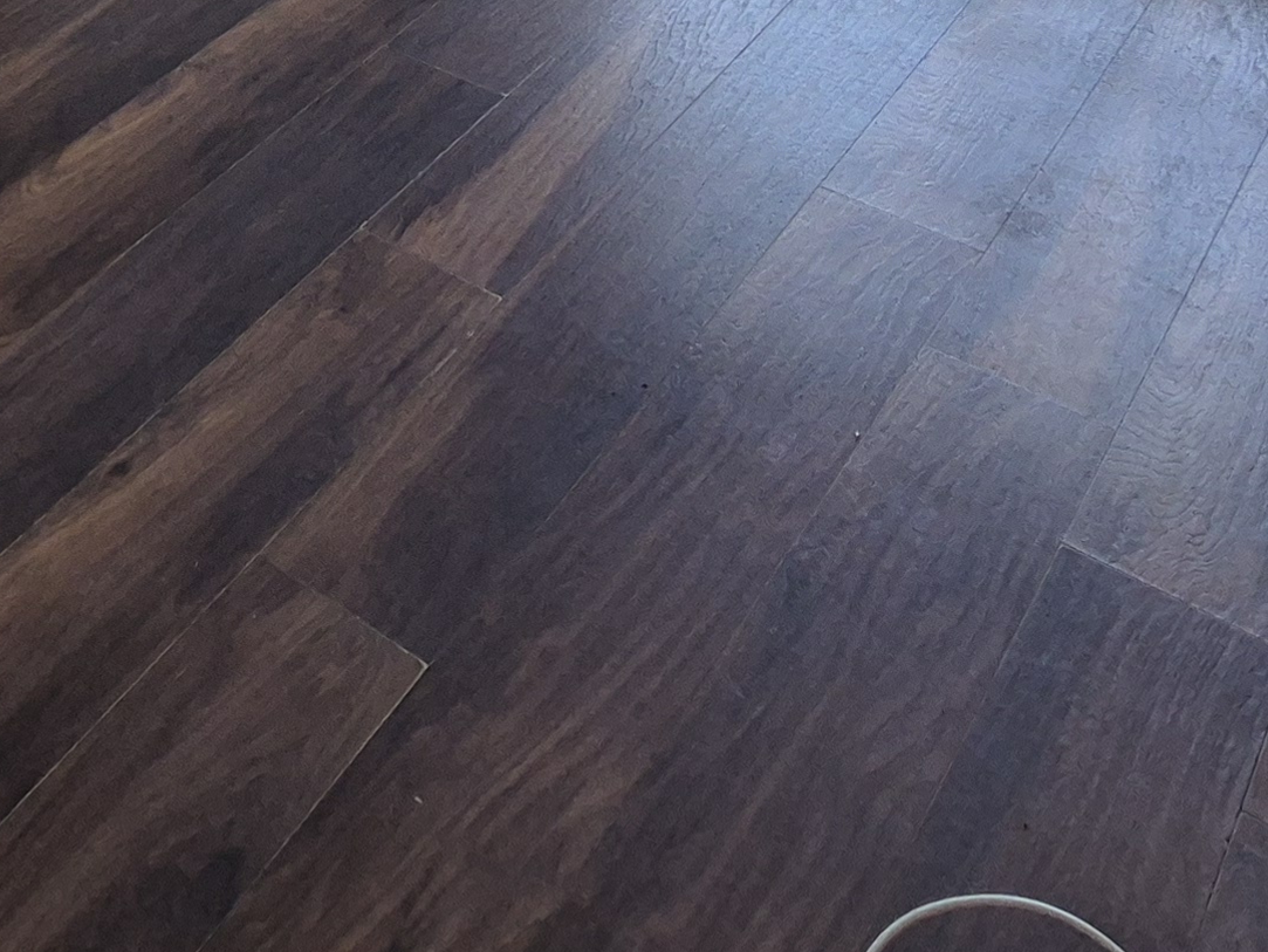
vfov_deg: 22.6
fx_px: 1759
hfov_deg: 38.3
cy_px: -595
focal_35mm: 48
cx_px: 265
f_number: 2.2
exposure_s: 1/50
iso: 125
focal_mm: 2.2
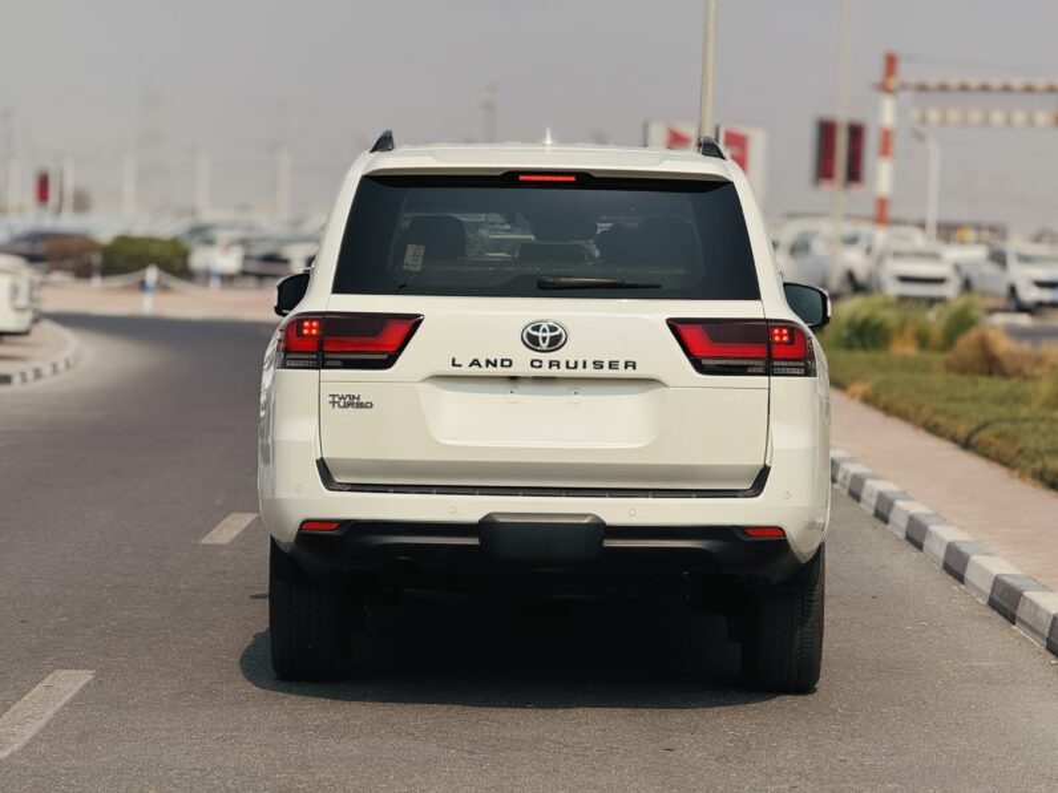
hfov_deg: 16.4
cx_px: 529
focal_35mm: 120
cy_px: 396
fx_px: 3668
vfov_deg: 12.3
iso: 40
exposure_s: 1/3195
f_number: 2.8
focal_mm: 15.66
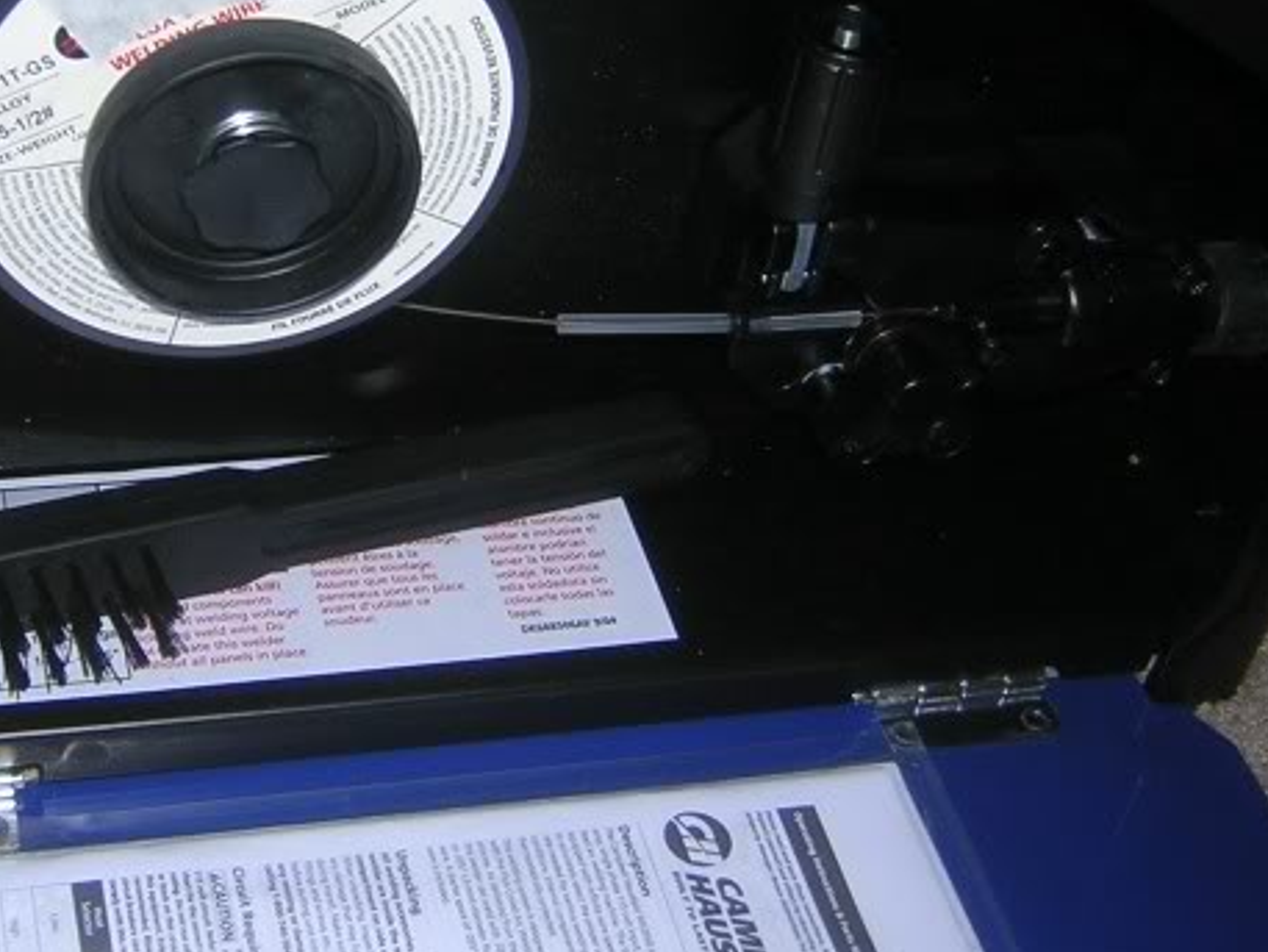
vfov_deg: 23.0
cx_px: 394
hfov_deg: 30.4
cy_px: 203
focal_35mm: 63
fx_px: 2308
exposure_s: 1/60.1
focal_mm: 4.7
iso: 100
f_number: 2.6
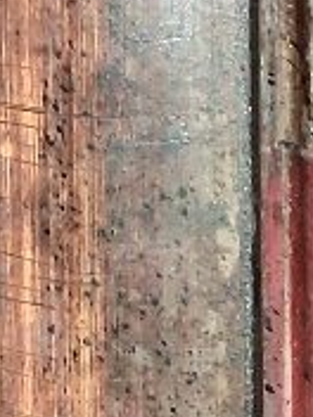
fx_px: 2218
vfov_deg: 10.4
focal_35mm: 184
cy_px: -171
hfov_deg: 8.0
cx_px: -109
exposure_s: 1/120
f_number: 1.8
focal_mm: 4
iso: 320
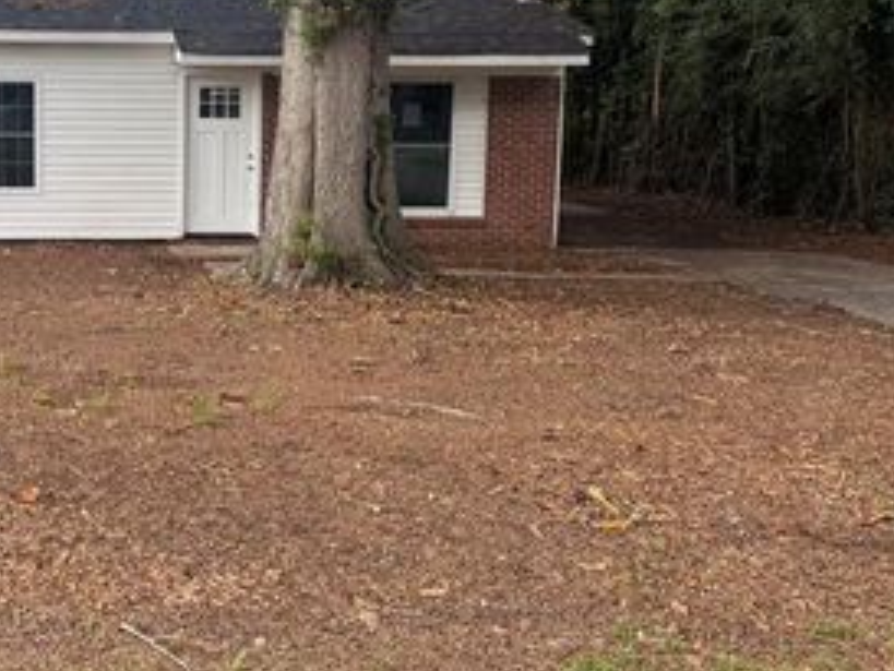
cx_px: 121
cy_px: 205
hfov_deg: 40.3
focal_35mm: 44
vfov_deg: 32.5
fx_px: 1137
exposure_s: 1/955
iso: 100
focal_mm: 6.76
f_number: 1.78
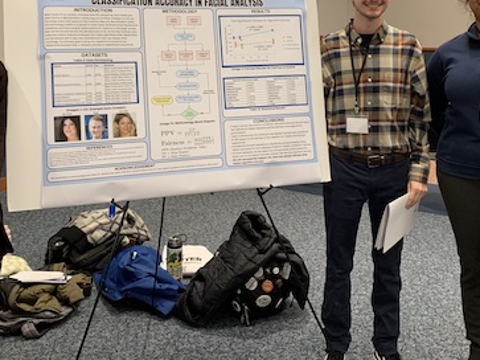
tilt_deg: -5.9
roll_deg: -0.3
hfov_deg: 43.9
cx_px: 231
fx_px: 596
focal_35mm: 43
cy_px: 71
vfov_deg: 32.6
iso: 160
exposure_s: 1/60
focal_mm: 4.25
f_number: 1.8
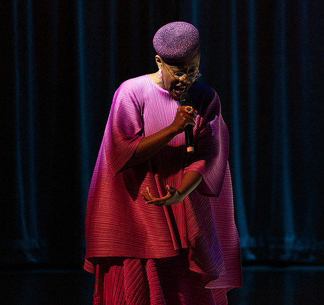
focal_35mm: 491
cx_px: 229
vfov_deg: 3.5
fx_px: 5048
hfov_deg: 3.7
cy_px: 152
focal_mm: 397
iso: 3200
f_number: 7.1
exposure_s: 1/320
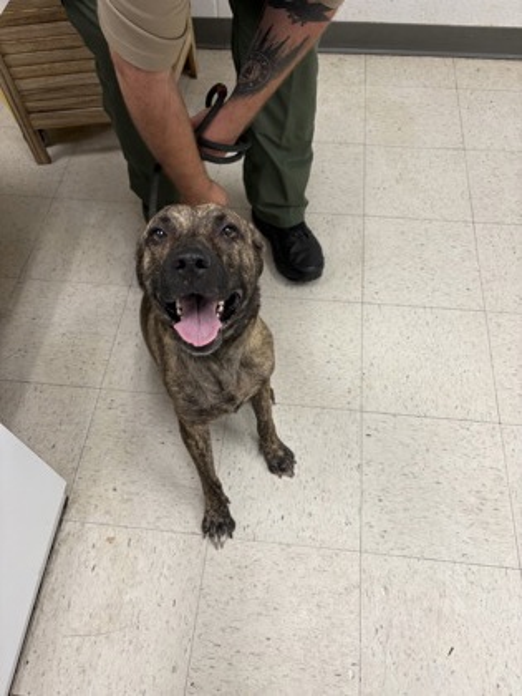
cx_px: 261
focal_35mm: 26
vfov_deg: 67.3
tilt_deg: -57.7
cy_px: 348
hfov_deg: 53.1
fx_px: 523
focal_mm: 5.96
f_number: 1.6
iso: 80
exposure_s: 1/60
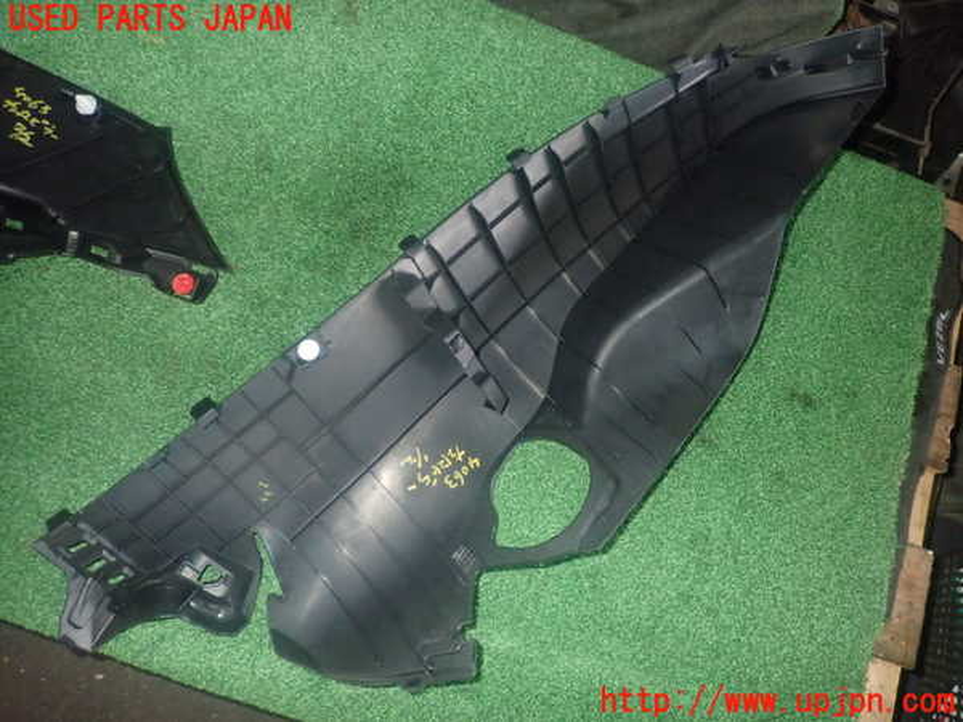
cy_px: 361
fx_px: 695
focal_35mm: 25
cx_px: 482
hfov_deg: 69.4
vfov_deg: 54.9
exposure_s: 1/30
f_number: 5.6
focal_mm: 4.5
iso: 640
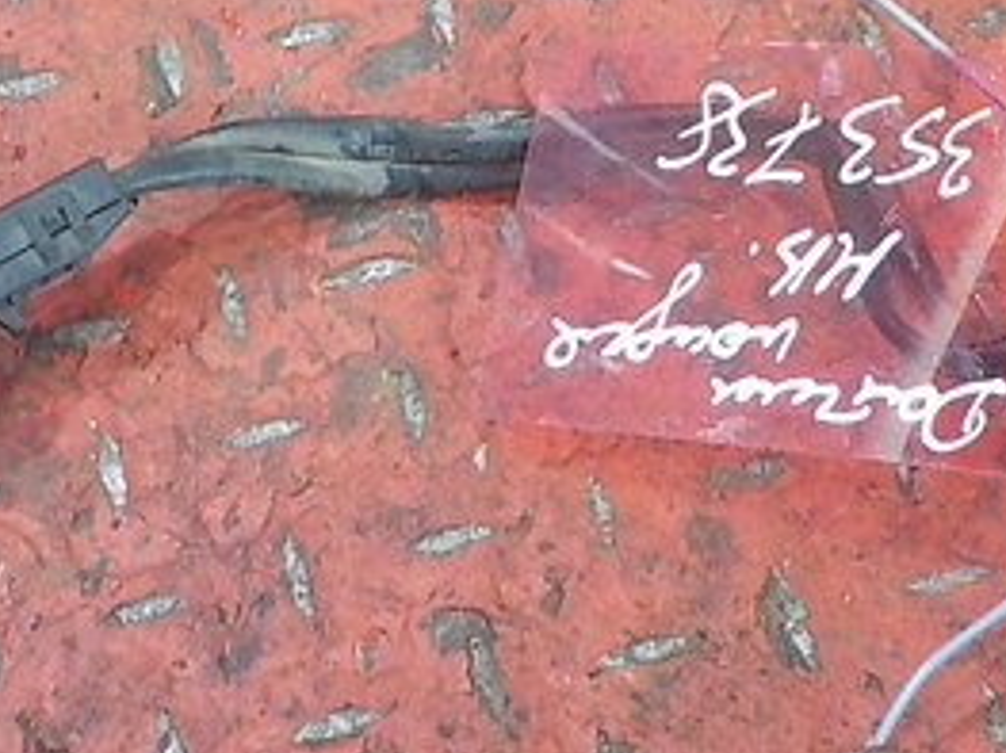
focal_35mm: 73
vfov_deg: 19.9
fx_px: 2121
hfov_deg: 26.7
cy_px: 141
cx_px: 513
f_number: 3.3
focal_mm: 4.1
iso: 400
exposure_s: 1/20
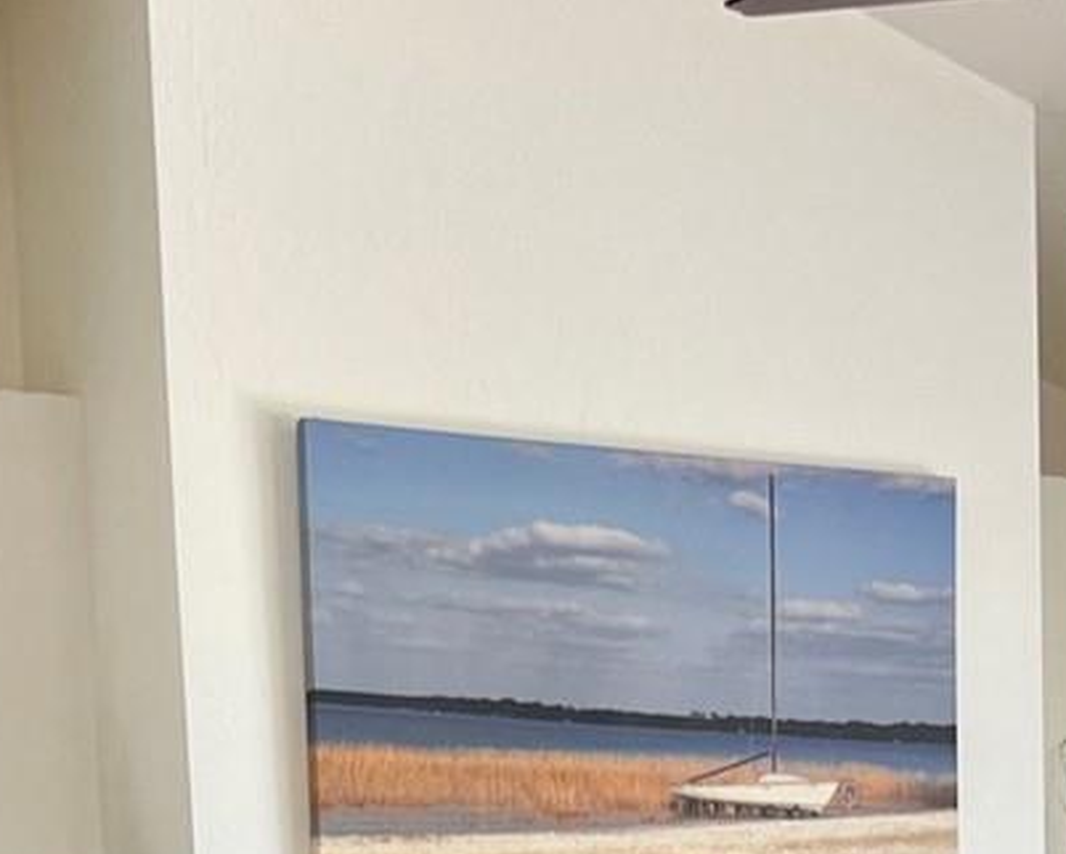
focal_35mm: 101
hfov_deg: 18.8
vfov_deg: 13.6
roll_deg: +1.0
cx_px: 809
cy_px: 1545
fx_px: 3188
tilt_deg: -7.6
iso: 125
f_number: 1.5
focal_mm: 5.7
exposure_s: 1/105
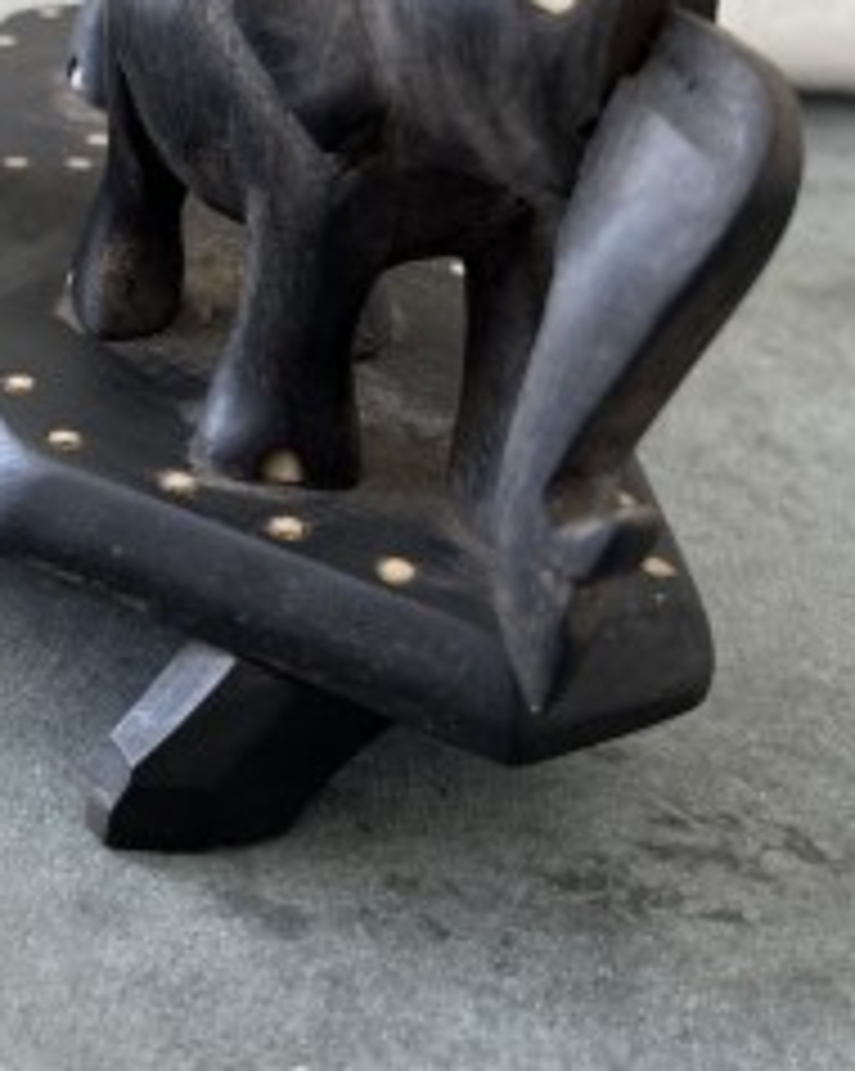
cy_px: 234
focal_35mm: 64
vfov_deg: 29.0
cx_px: 32
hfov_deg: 23.0
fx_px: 2027
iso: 64
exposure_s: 1/122
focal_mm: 5.1
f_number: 1.6
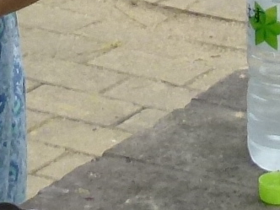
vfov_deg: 5.2
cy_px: -316
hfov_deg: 7.1
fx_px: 2249
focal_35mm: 278
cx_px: 312
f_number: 3.7
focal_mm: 6.4
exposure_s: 1/250
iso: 200
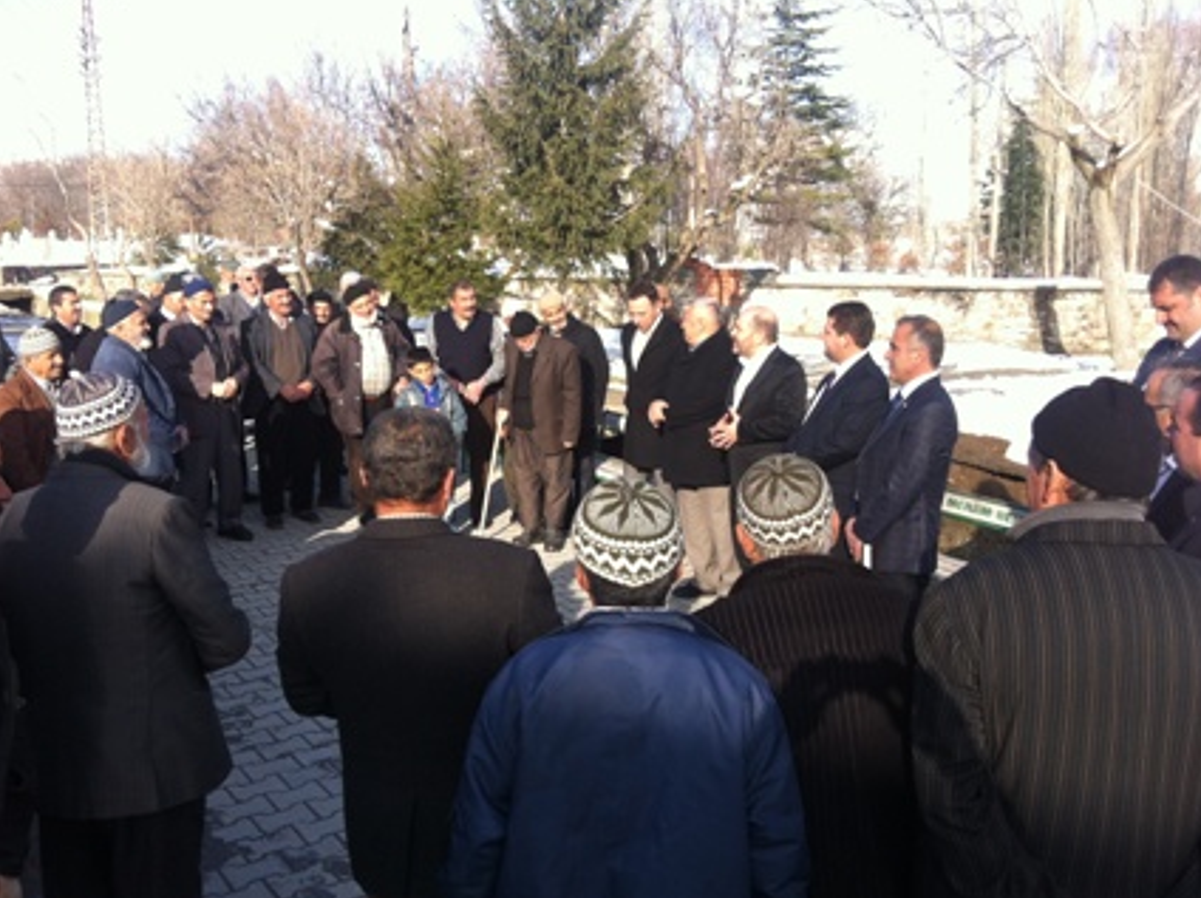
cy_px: 463
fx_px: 1282
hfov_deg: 50.2
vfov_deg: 38.6
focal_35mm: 37
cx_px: 584
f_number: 2.8
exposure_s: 1/471
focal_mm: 3.85
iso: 80
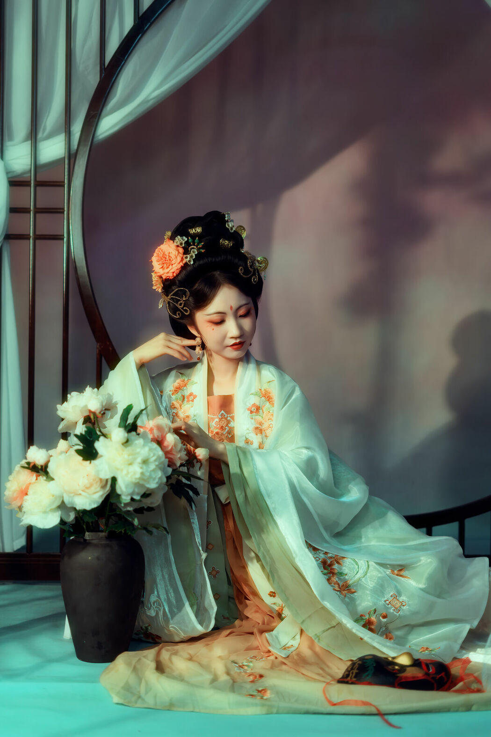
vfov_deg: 39.6
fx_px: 1023
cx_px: 246
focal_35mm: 50
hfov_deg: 27.0
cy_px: 368
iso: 125
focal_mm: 50
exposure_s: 1/100
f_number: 2
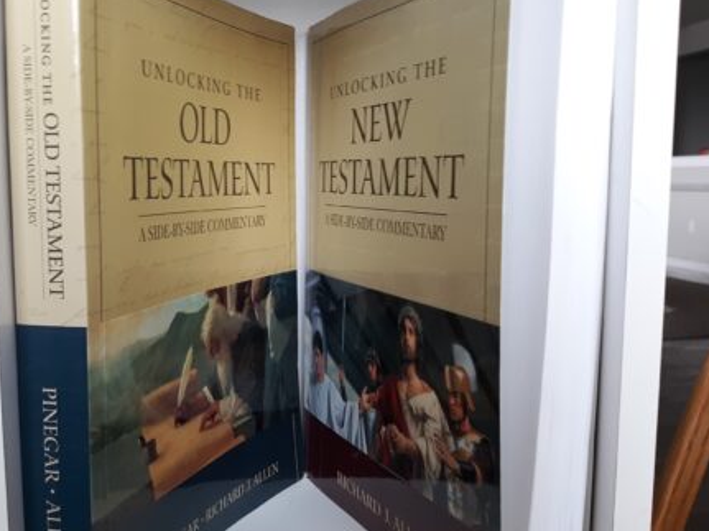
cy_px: 283
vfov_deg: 36.8
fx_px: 799
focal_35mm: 39
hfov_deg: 47.6
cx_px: 285
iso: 50
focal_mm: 3.7
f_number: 1.7
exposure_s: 1/60
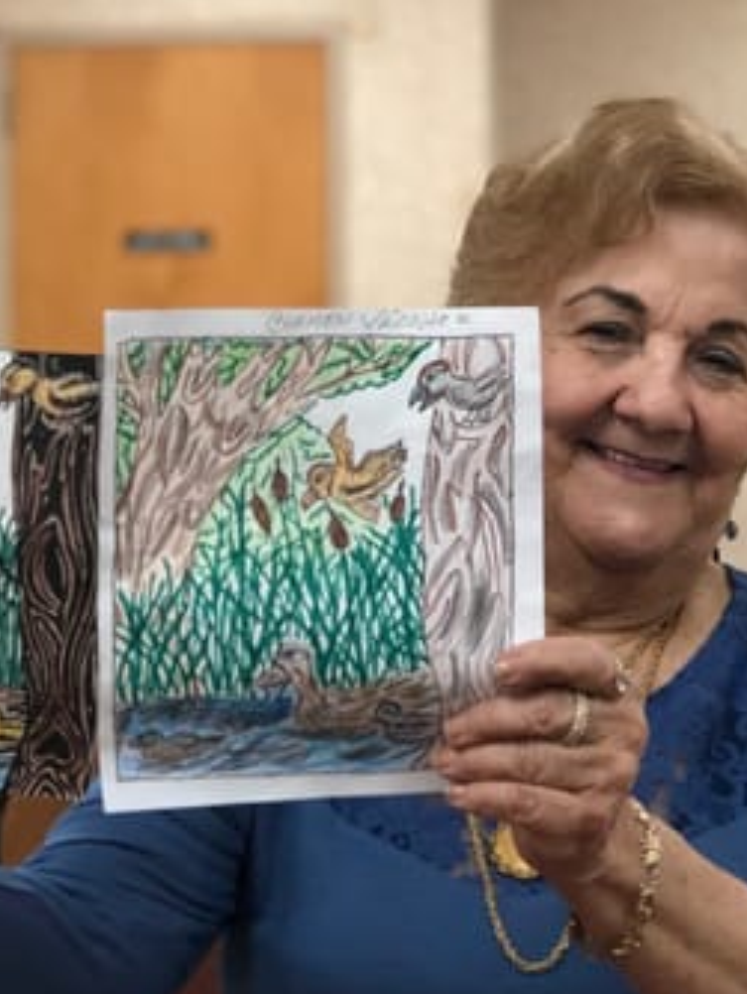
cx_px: 283
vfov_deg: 21.5
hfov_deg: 16.2
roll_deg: +0.1
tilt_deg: +0.4
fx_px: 2615
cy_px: 385
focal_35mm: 91
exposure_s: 1/30
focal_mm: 6.6
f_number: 2.8
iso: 200
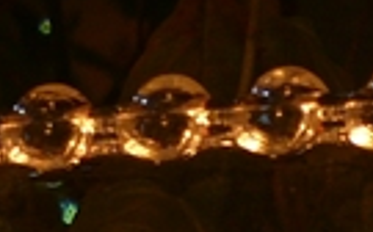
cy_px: 652
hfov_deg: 11.8
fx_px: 1787
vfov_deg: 6.8
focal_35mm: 176
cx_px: 334
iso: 100
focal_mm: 4.6
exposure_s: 1/3.2
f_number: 2.8
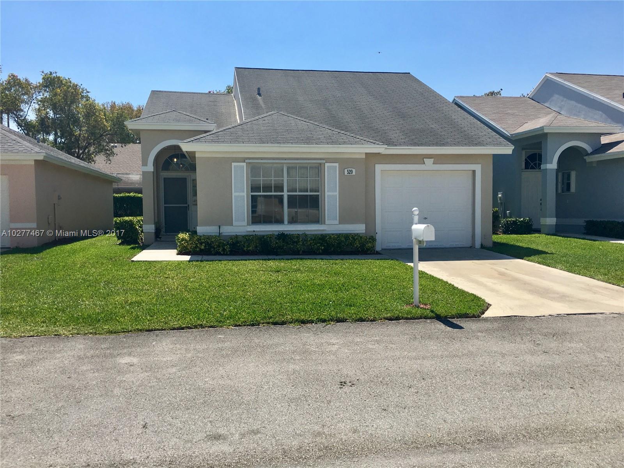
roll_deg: +0.6
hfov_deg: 61.7
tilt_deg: -1.3
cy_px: 234
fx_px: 523
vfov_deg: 48.2
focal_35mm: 29
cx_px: 312
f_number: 2.2
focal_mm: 4.15
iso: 25
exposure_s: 1/2137
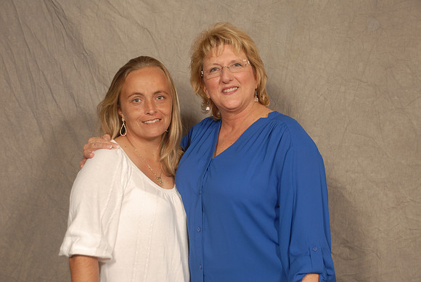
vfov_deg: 22.7
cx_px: 210
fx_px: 703
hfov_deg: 33.3
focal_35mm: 60
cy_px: 141
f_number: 5.6
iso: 200
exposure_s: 1/125
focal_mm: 40
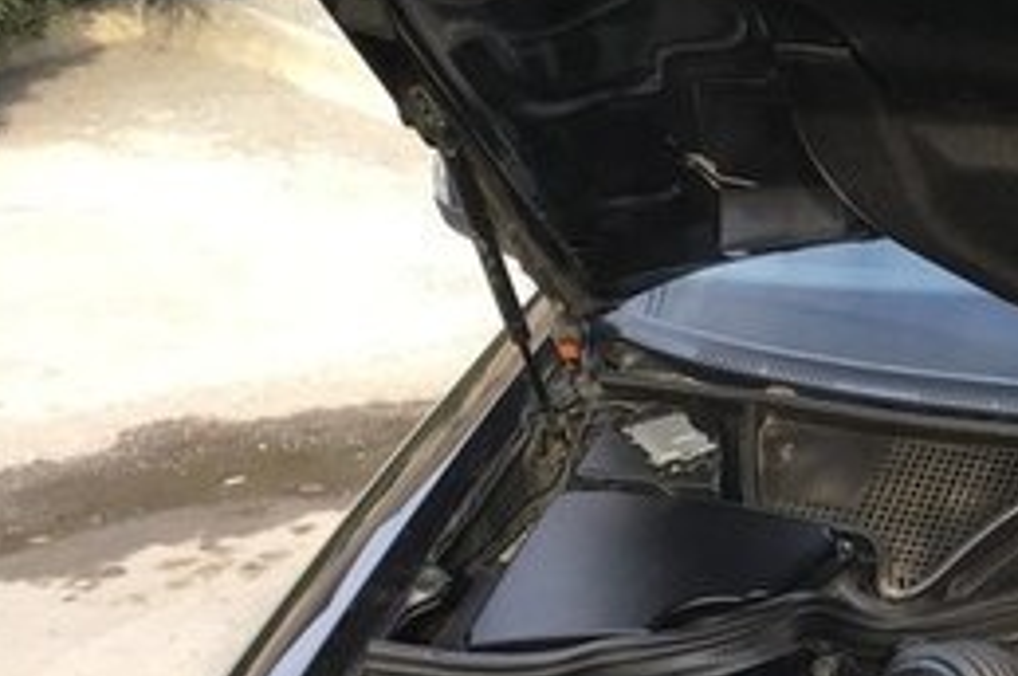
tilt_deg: -29.1
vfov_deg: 16.8
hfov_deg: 23.6
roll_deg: -1.3
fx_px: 2175
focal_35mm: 77
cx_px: 1277
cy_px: 851
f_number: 2.2
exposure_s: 1/114
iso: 25
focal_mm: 4.15
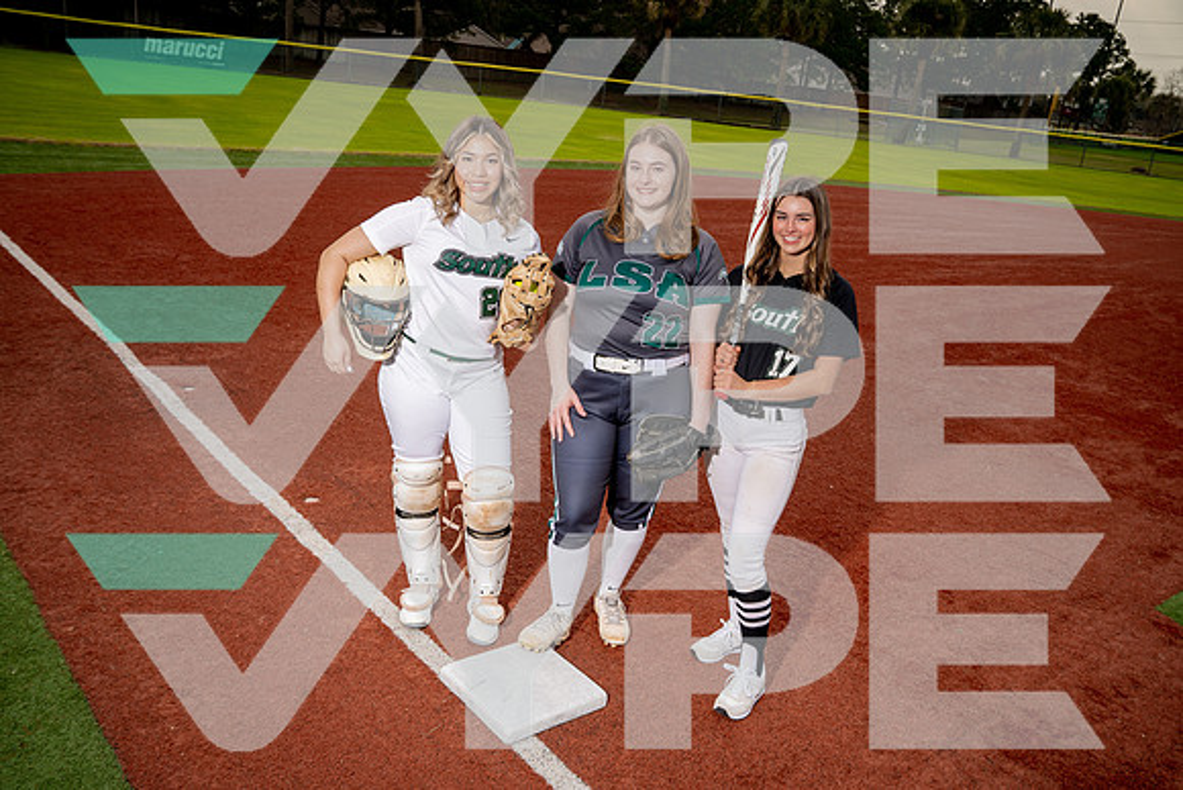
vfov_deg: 43.6
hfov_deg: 61.9
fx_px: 986
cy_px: 395
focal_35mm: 30
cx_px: 592
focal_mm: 30
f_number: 8
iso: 100
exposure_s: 1/250
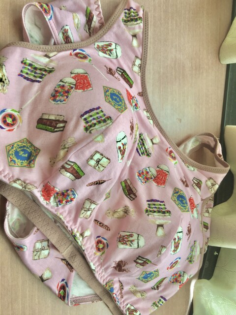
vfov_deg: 61.7
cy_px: 158
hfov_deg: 48.2
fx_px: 264
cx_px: 118
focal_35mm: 29
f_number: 2.2
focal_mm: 4.15
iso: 32
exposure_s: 1/120
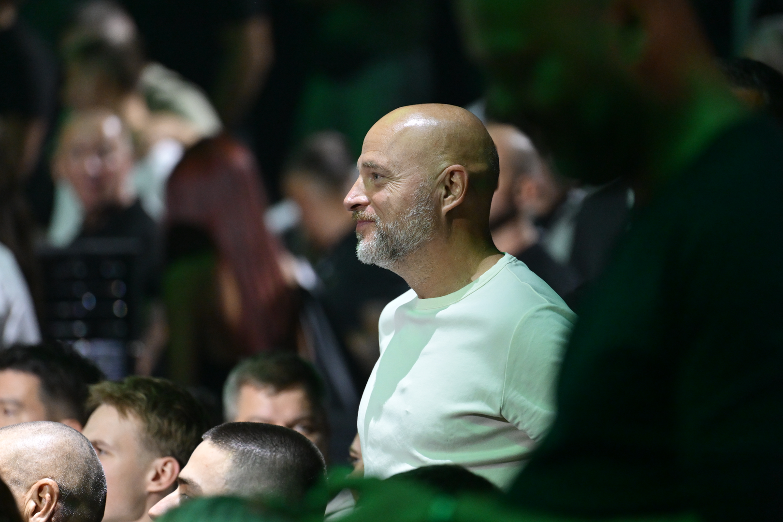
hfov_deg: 6.9
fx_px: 6524
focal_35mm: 300
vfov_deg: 4.6
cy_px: 261
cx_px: 392
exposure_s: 1/400
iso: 3200
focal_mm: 200
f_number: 2.8
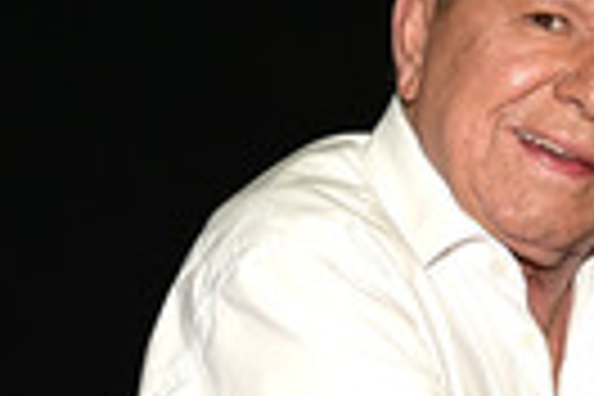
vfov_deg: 10.0
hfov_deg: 14.8
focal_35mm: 137
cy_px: 346
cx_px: 574
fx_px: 2260
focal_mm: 40
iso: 640
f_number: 3.5
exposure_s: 1/200
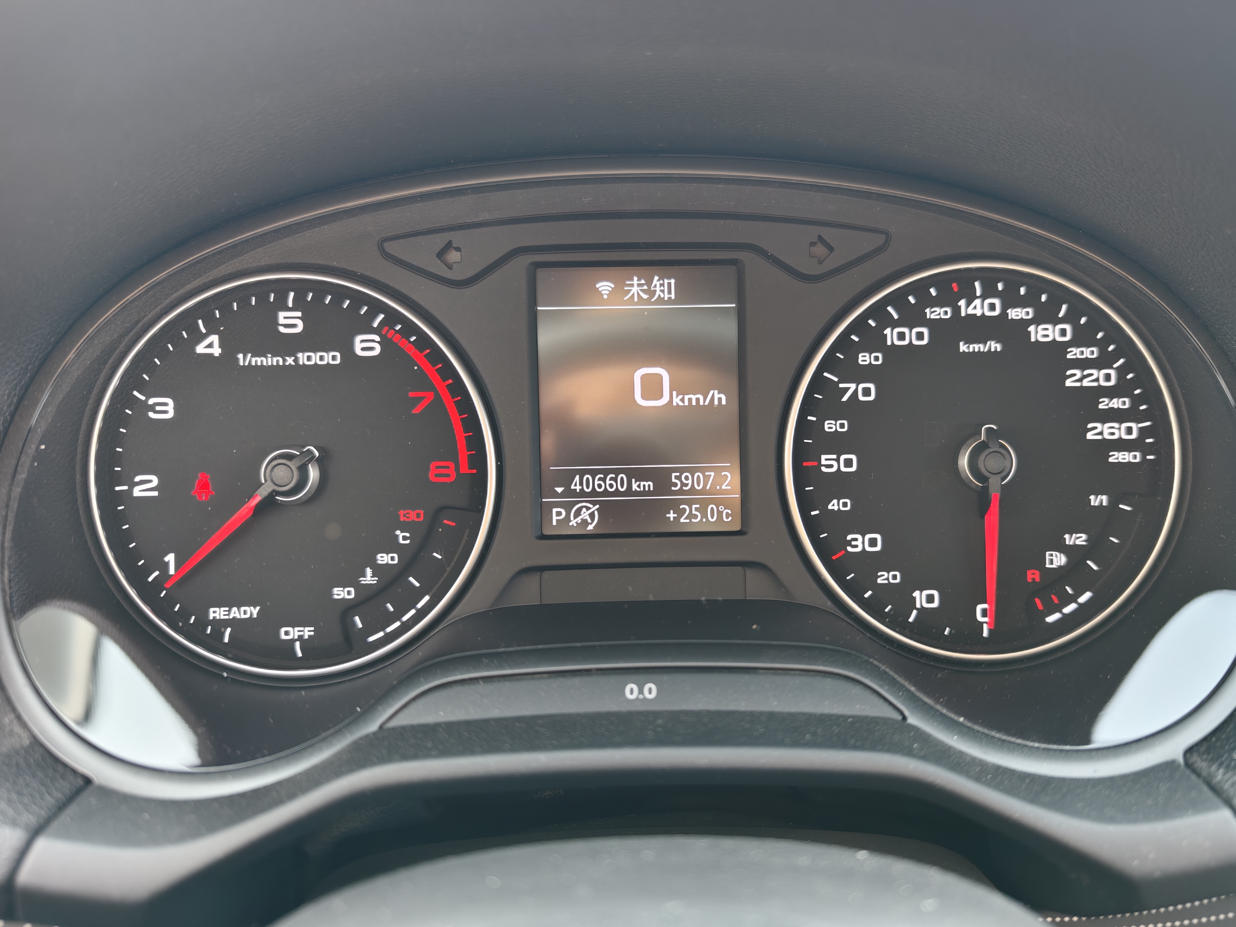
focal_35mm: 27
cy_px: 464
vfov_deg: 51.4
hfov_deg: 65.1
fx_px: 964
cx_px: 690
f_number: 1.75
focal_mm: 8.67
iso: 153
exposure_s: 1/100
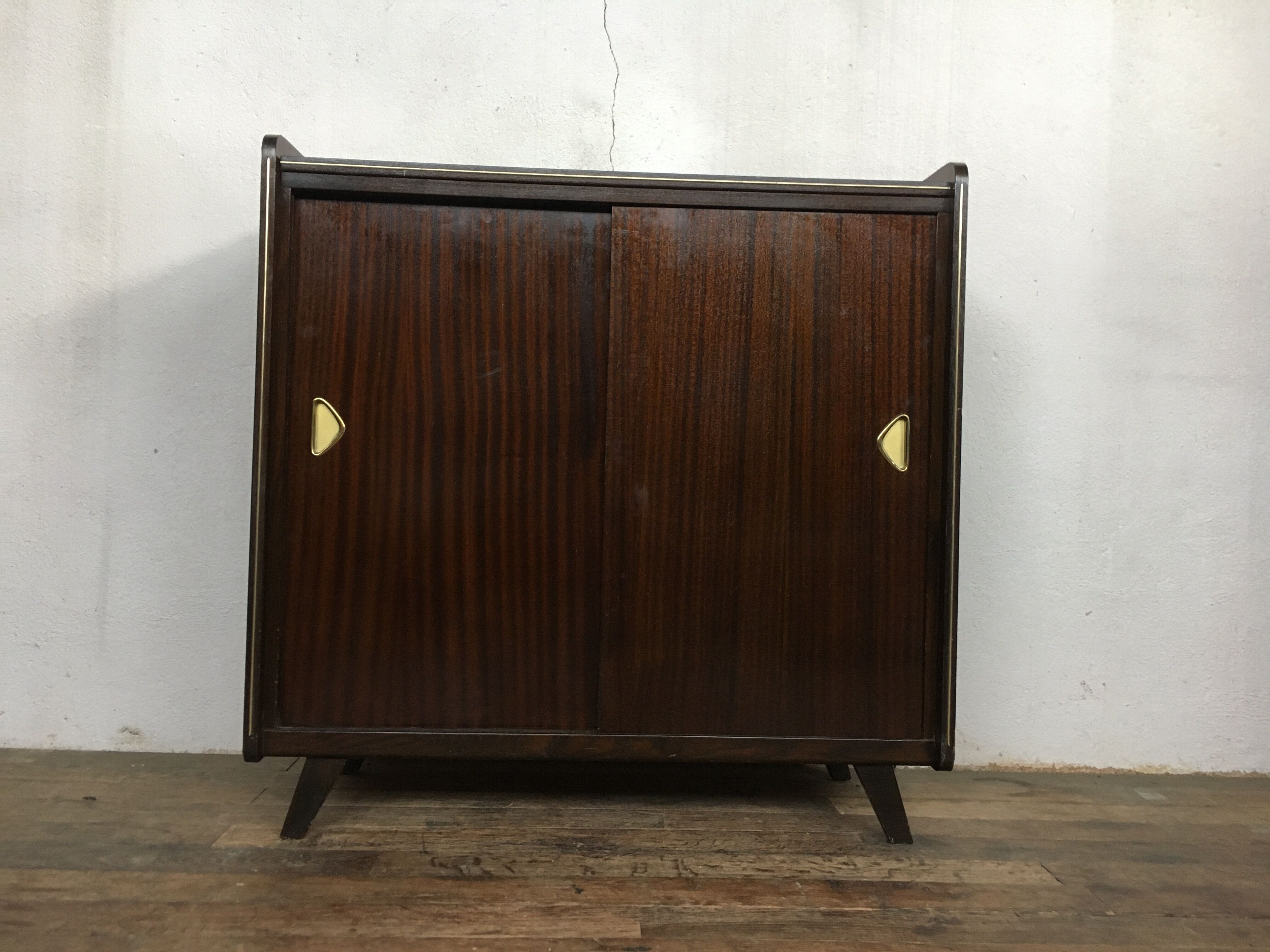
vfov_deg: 48.2
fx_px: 1064
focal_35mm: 29
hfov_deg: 61.7
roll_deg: -1.8
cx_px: 635
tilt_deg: -0.4
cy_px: 476
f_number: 2.2
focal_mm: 4.15
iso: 160
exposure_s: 1/33
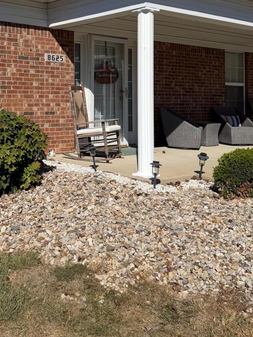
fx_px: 439
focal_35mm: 45
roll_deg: -0.3
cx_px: 70
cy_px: 86
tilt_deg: +2.8
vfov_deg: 40.9
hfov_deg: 31.7
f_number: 1.78
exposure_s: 1/8130
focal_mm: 6.76
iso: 80
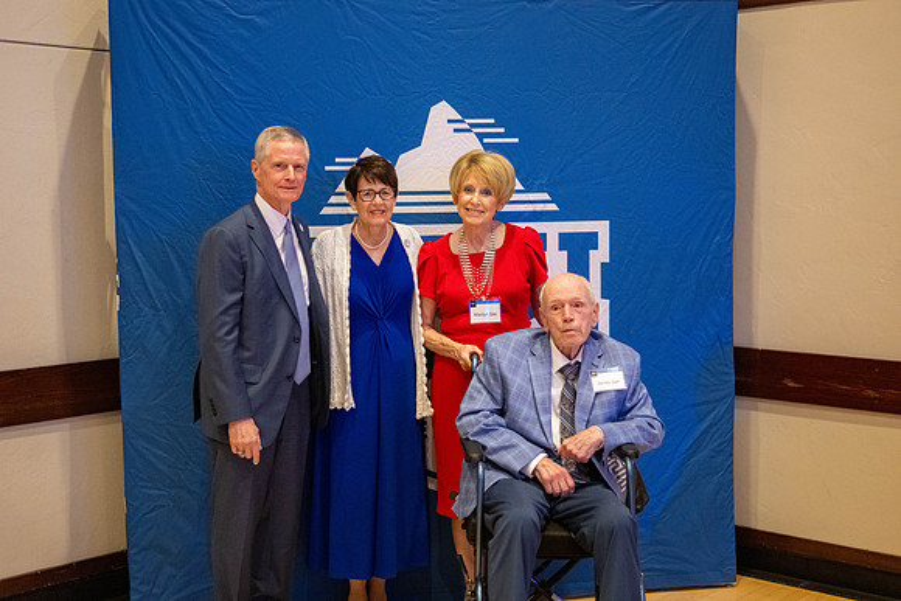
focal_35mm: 50
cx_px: 450
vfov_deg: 27.0
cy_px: 300
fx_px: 1252
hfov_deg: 39.6
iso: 5000
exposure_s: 1/200
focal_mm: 50
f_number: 1.8
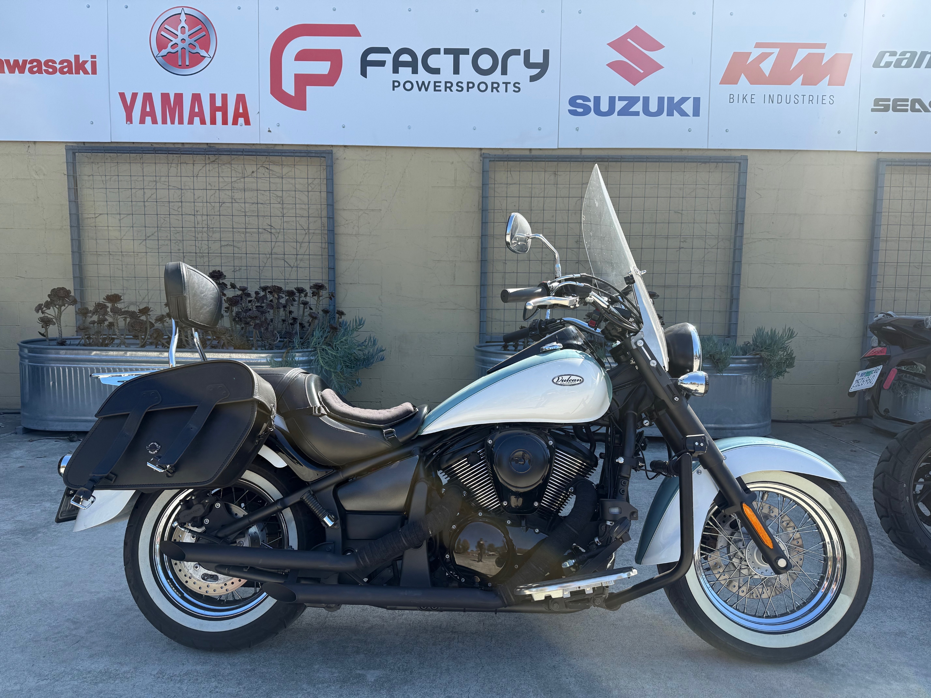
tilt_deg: -5.1
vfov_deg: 56.8
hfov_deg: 71.6
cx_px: 466
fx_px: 645
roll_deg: +0.3
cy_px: 349
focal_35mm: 24
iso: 80
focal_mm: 6.76
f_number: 1.78
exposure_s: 1/1361
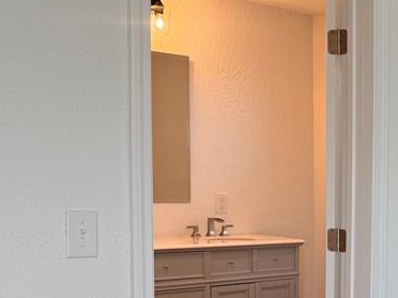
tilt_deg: -7.8
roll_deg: -2.7
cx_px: 518
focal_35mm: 66
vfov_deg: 21.8
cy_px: 265
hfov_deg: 25.3
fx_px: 759
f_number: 1.78
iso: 80
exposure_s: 1/120
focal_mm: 6.76
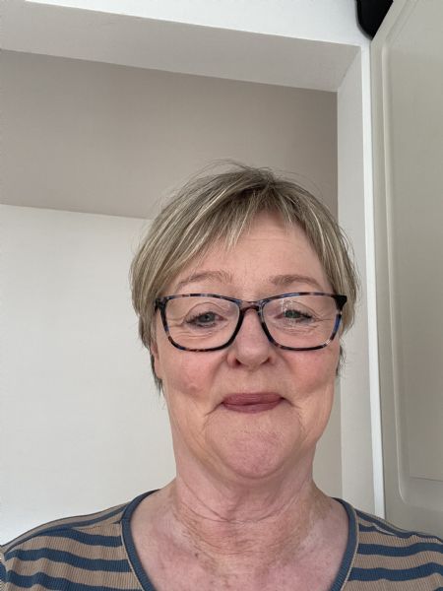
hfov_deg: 46.8
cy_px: 296
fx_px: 512
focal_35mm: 30
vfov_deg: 60.0
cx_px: 222
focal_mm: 2.71
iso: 100
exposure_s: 1/60
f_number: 2.2
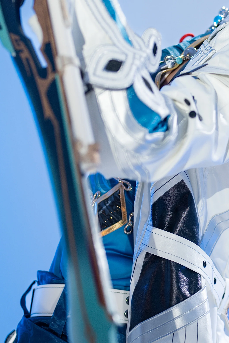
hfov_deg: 12.9
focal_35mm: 104
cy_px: 208
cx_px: 250
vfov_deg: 19.6
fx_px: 992
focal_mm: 35
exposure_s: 1/200
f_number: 1.6
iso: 200
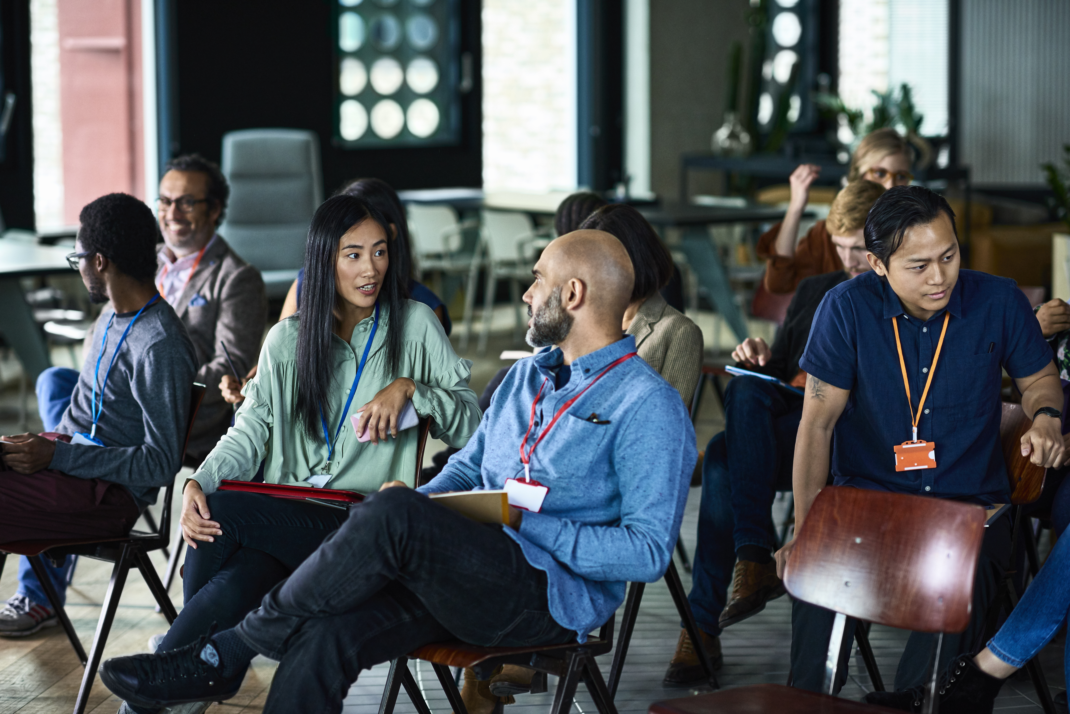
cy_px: 357
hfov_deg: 23.9
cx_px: 535
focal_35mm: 85
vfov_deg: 16.1
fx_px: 2527
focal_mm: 85
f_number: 2.2
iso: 1000
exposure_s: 1/200
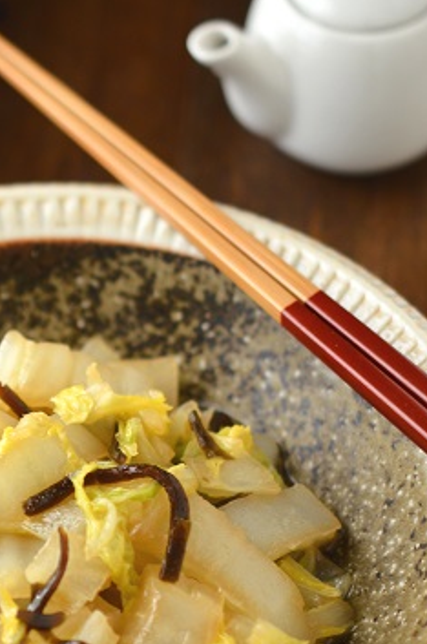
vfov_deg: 17.1
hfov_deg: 11.4
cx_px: 14
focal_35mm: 119
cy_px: 509
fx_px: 2125
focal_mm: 40
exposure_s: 1/50
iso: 100
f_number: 3.5
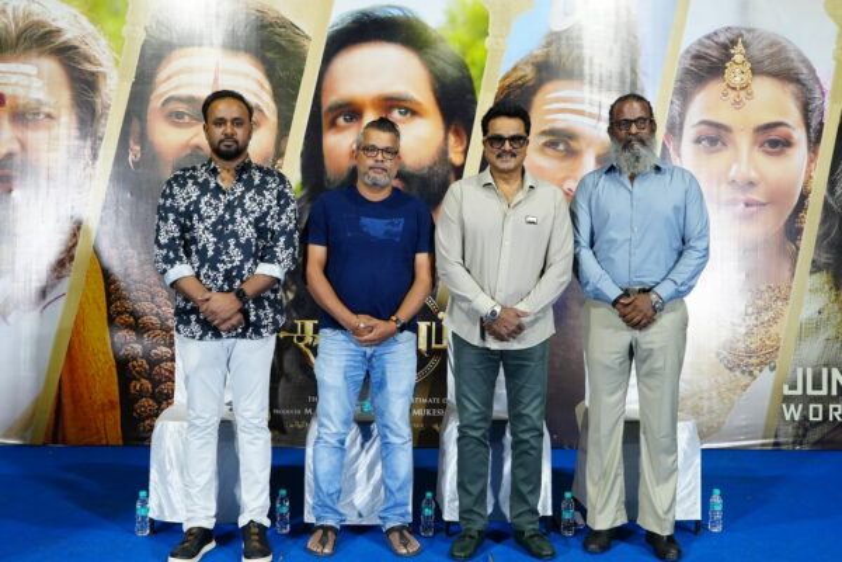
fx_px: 912
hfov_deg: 49.6
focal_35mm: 39
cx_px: 421
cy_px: 281
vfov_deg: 34.2
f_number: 5.6
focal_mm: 26
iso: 2000
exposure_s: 1/160
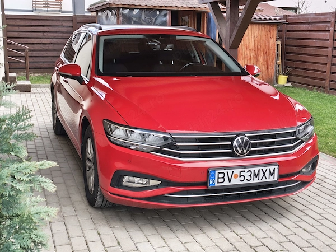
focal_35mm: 50
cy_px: 126
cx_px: 168
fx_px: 485
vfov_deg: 29.1
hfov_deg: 38.2
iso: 410
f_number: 1.88
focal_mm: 5.56
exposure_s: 1/100
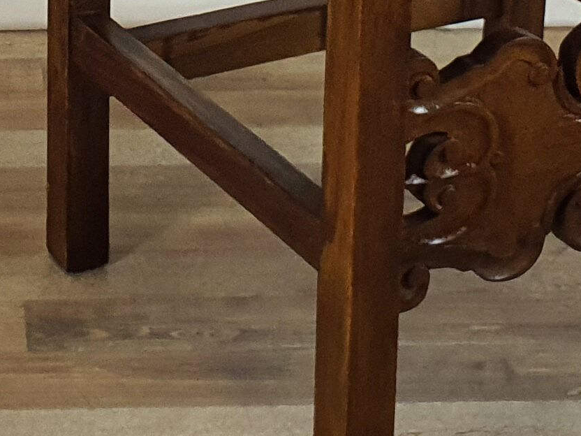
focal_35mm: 126
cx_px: -91
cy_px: -437
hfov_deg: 15.2
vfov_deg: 10.8
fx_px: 2115
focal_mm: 4.3
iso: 160
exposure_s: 1/50
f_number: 2.4
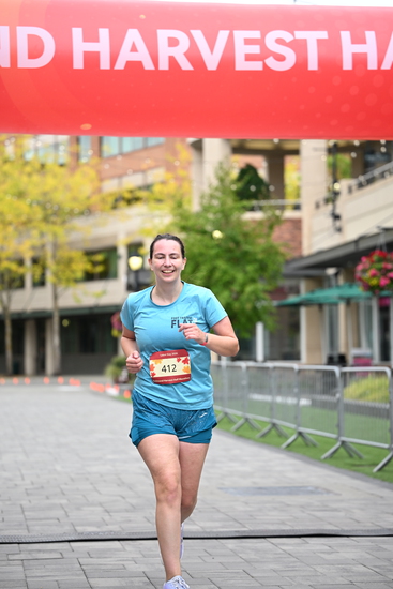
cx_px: 196
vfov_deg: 21.9
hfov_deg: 14.7
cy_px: 294
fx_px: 1522
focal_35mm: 93
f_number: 2.8
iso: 640
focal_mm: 93
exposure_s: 1/1600
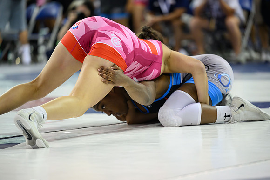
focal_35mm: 175
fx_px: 1313
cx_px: 135
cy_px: 90
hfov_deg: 11.7
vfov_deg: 7.9
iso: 2500
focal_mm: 175
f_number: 2.8
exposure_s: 1/800
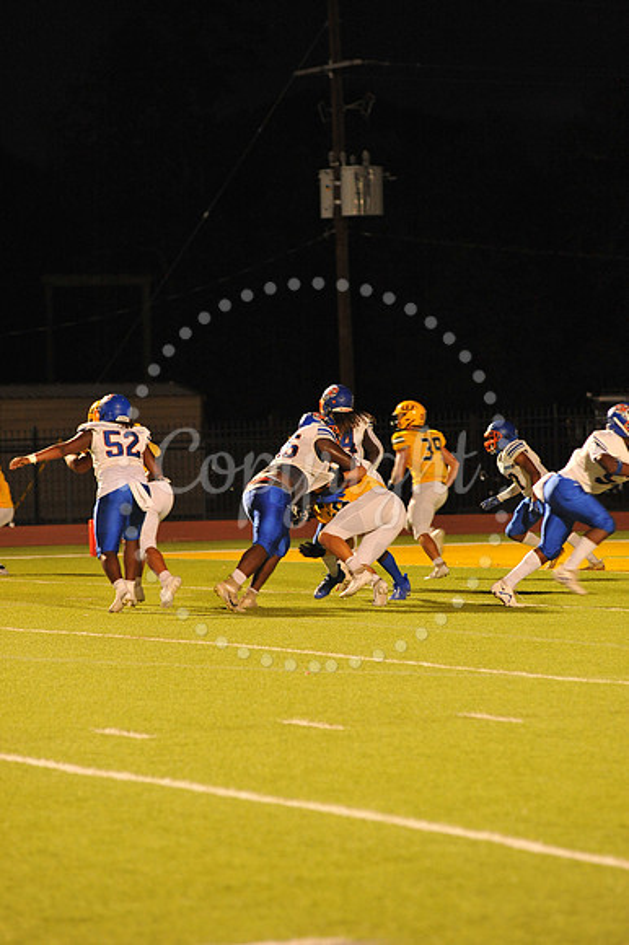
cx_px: 314
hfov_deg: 7.4
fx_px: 4854
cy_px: 472
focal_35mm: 185
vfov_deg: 11.1
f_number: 4.5
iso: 3200
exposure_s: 1/160
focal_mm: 185
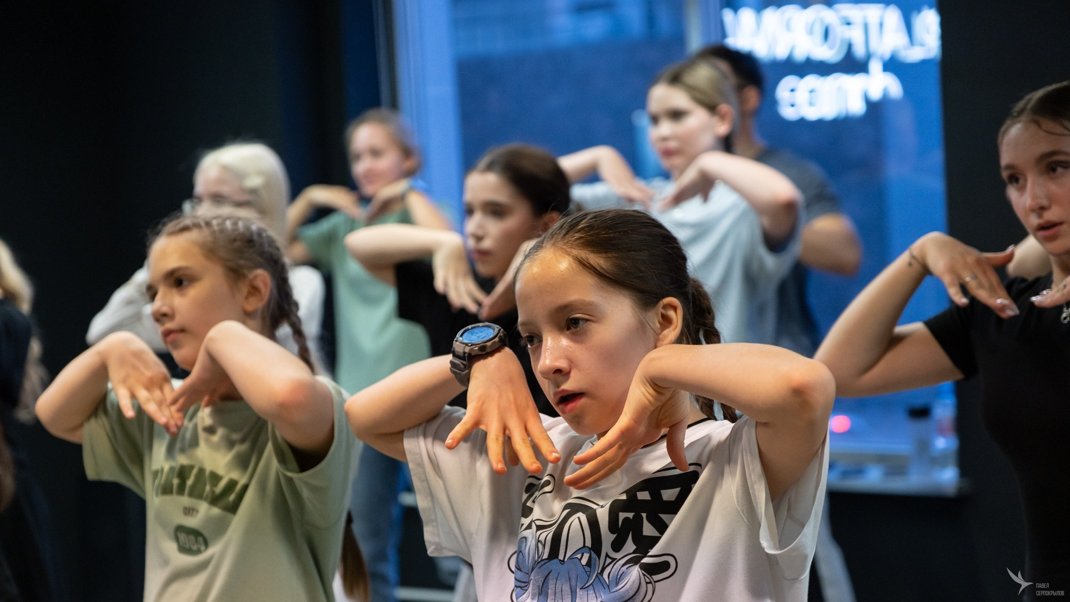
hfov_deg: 23.4
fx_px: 2582
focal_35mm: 91
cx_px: 518
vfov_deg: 13.3
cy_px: 356
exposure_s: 1/200
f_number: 2.8
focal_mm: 55
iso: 1600
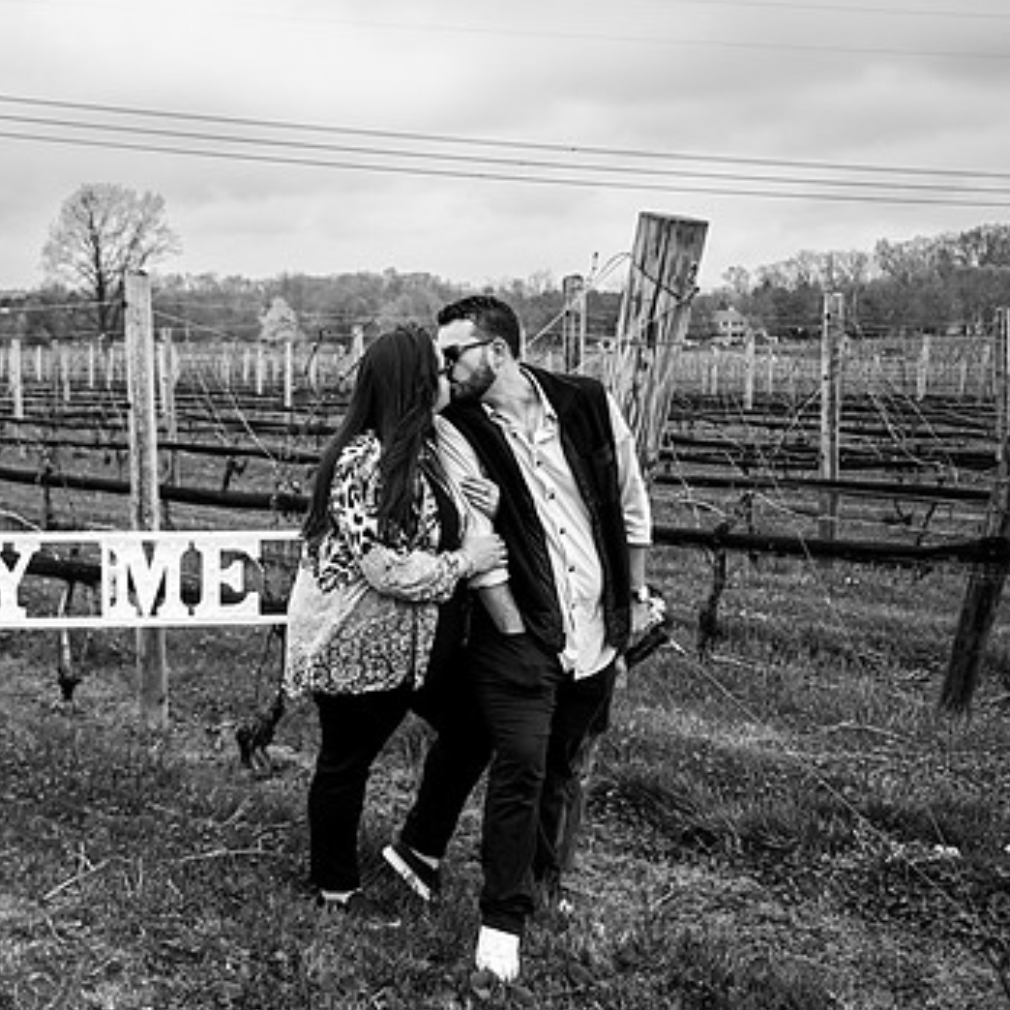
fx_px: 1452
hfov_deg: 37.3
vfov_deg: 38.3
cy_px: 514
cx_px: 242
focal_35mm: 44
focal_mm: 29.5
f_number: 4
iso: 64
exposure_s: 1/200
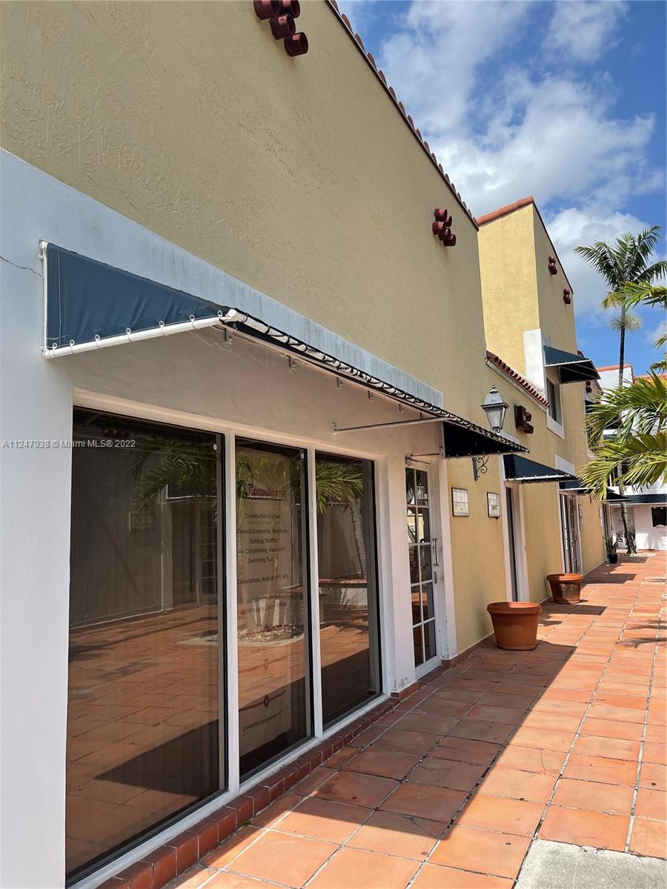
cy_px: 444
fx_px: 668
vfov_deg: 67.3
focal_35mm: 26
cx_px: 334
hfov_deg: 53.1
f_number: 1.6
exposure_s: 1/3003
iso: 32
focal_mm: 5.1
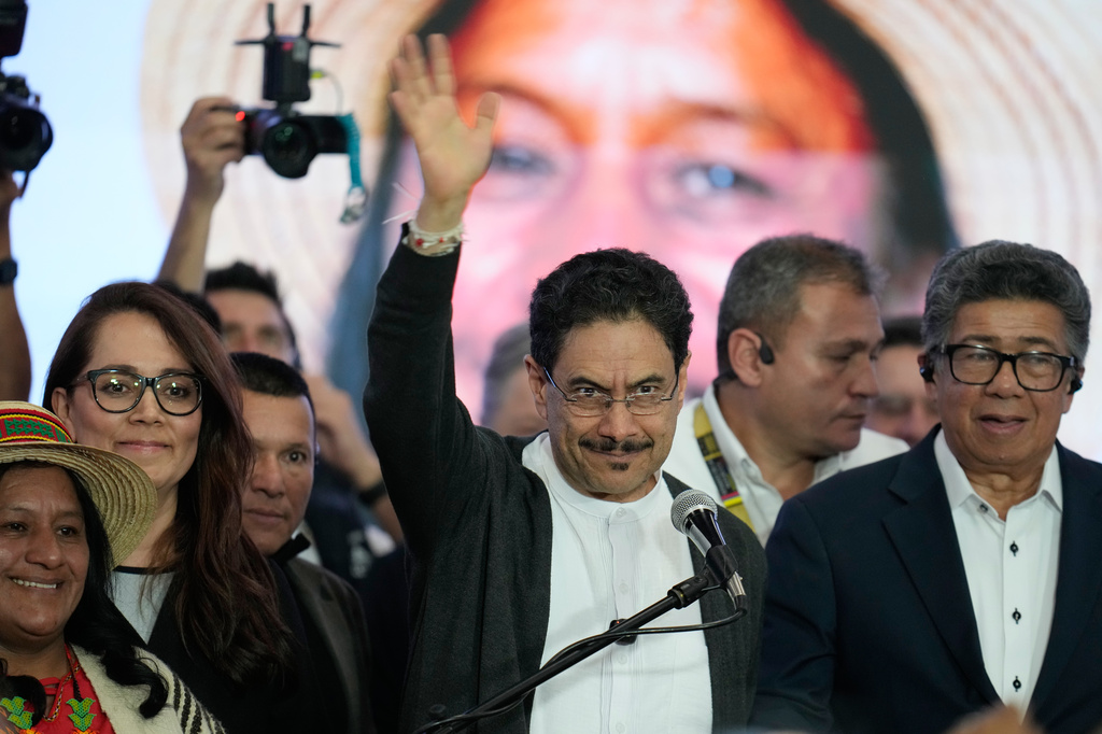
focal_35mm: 400
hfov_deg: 5.2
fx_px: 12240
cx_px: 551
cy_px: 367
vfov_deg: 3.4
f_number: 2.8
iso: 3200
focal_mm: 400
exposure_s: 1/200
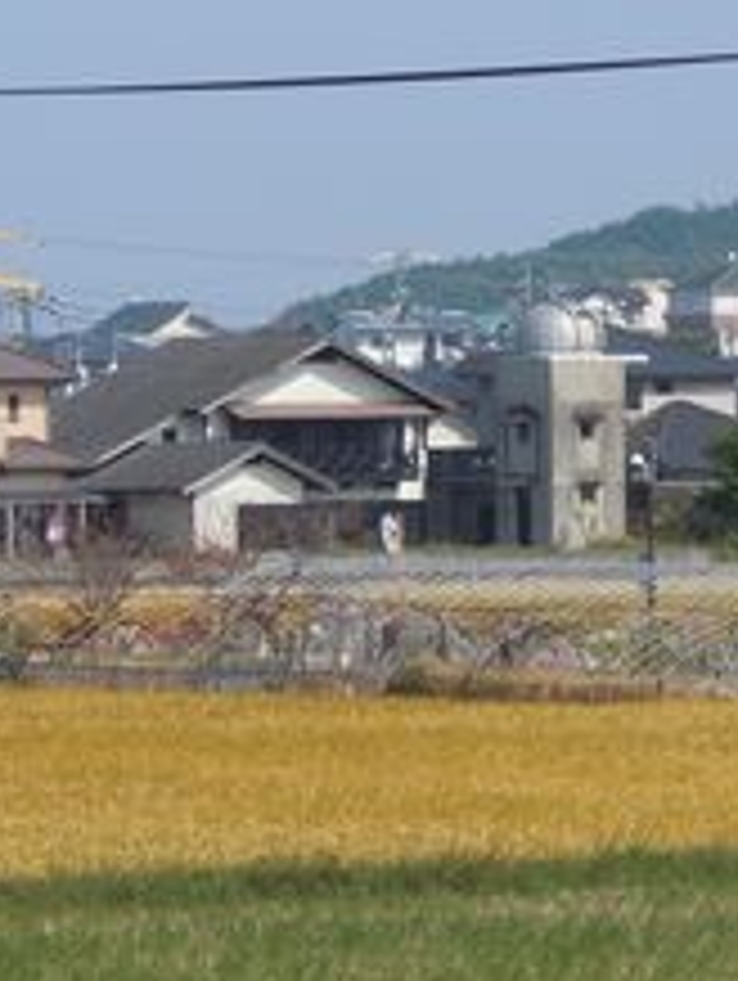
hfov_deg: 4.1
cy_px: 454
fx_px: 10185
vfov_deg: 5.5
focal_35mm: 359
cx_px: 513
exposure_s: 1/500
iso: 100
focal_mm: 35
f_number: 5.6
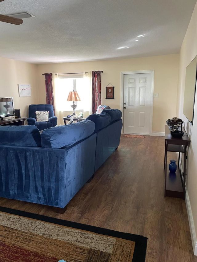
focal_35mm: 26
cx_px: 98
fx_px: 197
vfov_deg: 67.3
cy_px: 131
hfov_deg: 53.1
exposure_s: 1/60
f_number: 1.6
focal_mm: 4.2
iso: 250
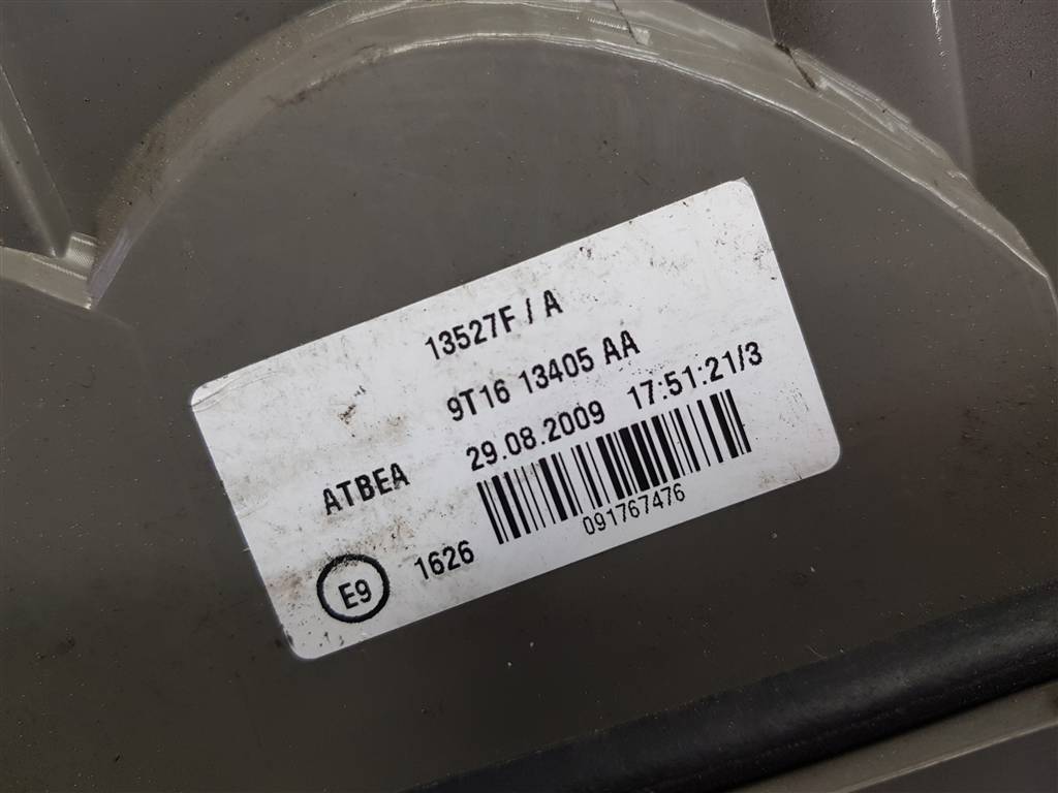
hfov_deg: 67.3
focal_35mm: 26
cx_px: 529
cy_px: 396
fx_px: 795
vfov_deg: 53.1
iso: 64
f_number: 1.7
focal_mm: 4.2
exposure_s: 1/100
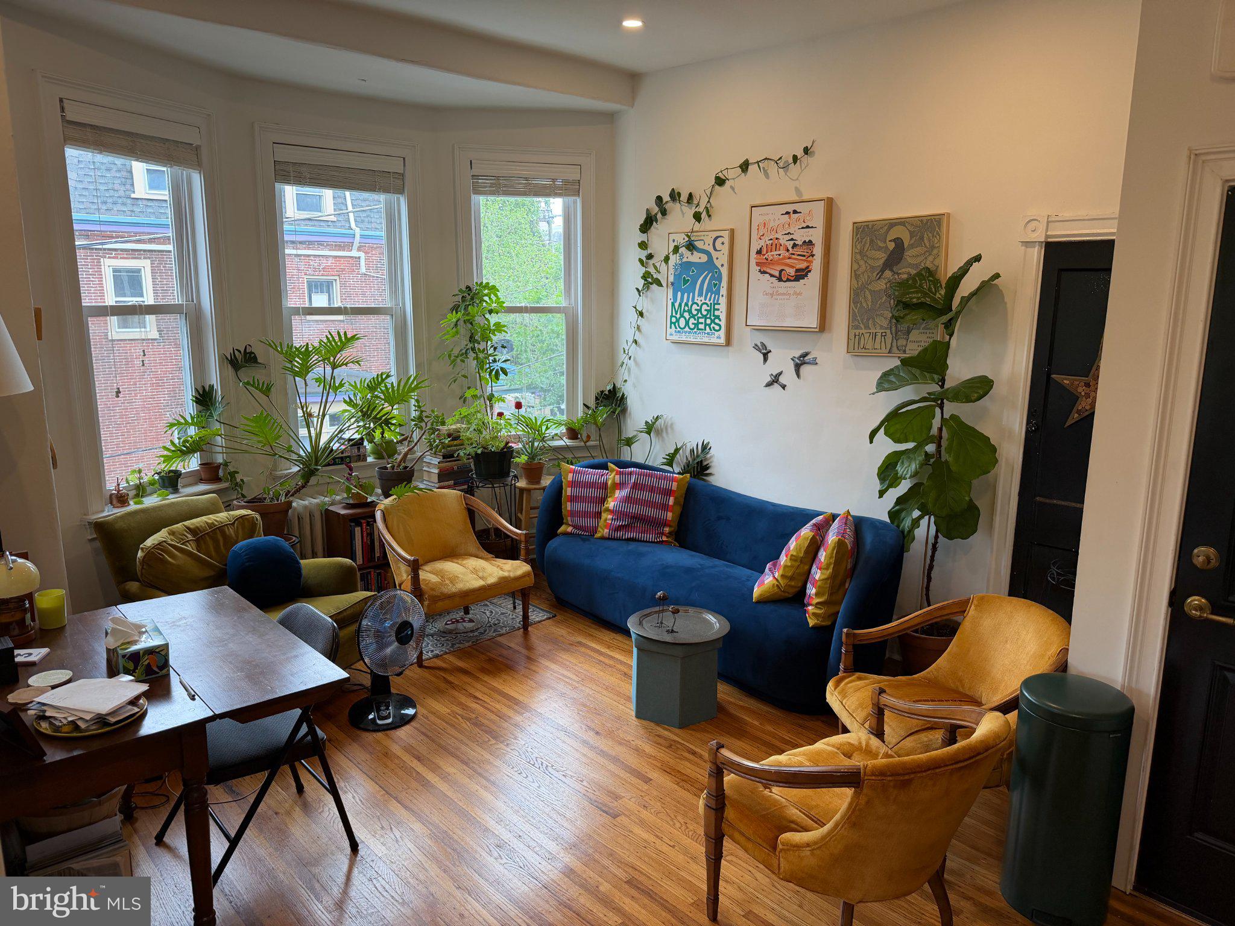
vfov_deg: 56.8
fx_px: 856
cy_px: 463
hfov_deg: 71.6
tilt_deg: -11.8
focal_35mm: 24
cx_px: 618
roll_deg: +0.1
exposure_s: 1/120
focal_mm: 6.76
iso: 200
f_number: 1.78
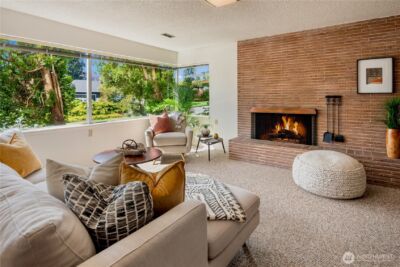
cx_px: 200
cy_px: 134
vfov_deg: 64.6
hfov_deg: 86.9
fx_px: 211
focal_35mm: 19
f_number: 7.1
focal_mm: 19
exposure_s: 1/10
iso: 100
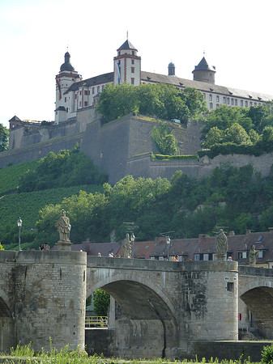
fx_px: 1253
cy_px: 182
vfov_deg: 16.6
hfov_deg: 12.4
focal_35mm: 119
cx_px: 136
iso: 125
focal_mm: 19.5
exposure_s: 1/250
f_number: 4.4
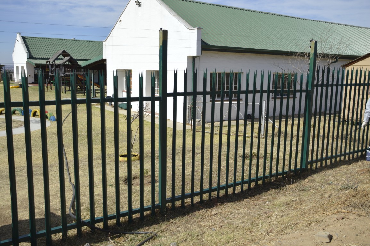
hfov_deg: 57.3
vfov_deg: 39.9
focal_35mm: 33
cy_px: 123
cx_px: 185
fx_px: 339
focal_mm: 22
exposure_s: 1/1000
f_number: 4.5
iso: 100
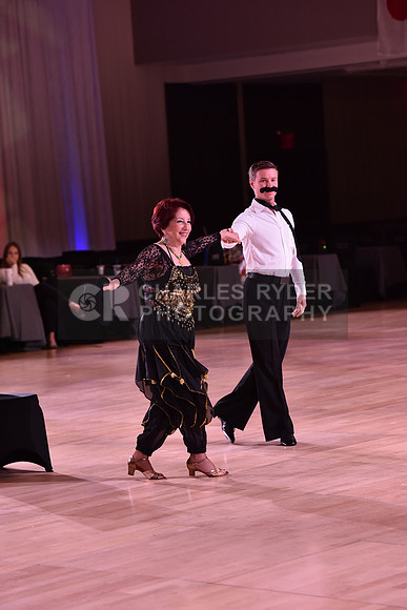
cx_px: 204
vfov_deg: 17.6
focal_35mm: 116
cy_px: 305
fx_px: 1966
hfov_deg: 11.8
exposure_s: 1/250
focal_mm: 116
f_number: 4
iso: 1600
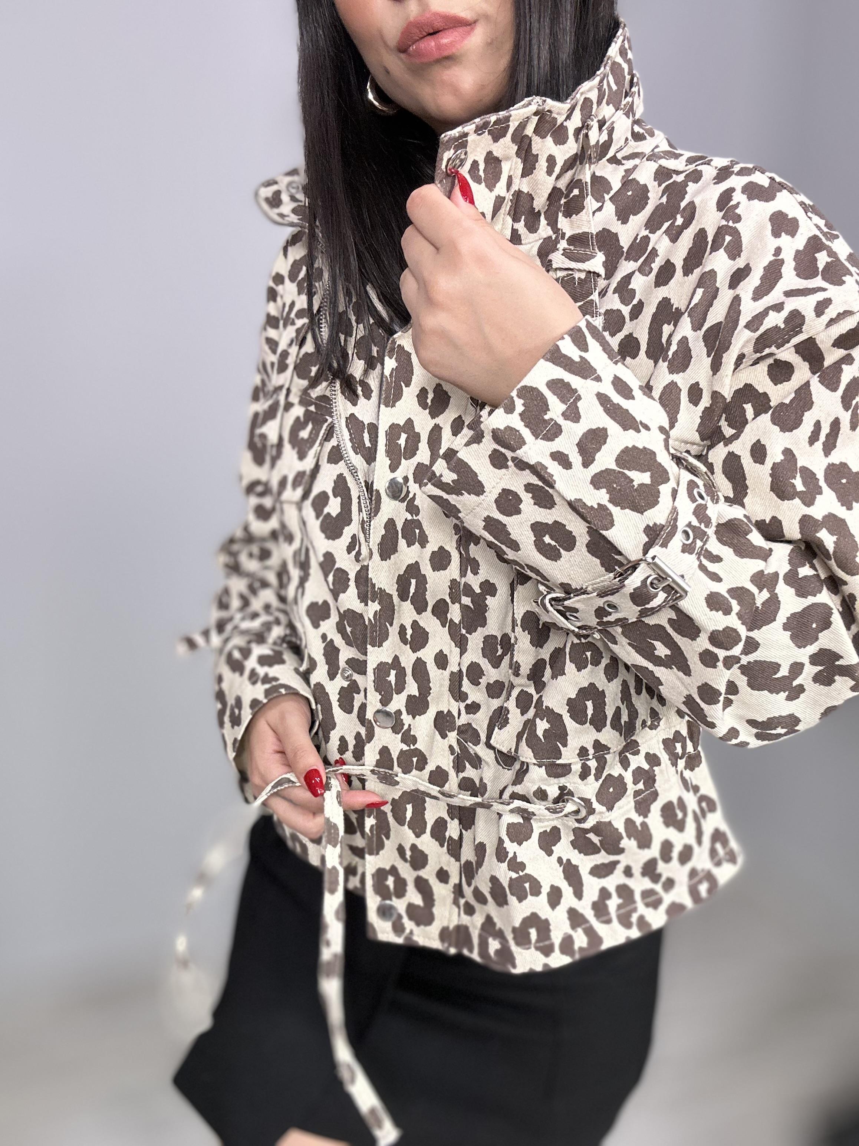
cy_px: 573
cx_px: 430
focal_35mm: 30
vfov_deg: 60.0
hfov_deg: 46.8
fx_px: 993
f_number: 1.9
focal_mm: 2.69
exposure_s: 1/50
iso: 64
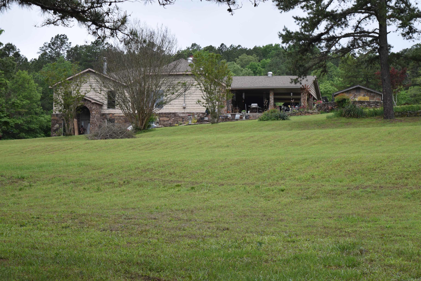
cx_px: 210
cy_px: 140
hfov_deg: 24.6
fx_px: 965
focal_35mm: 82
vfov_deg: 16.6
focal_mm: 55
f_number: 5.6
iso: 100
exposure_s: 1/200
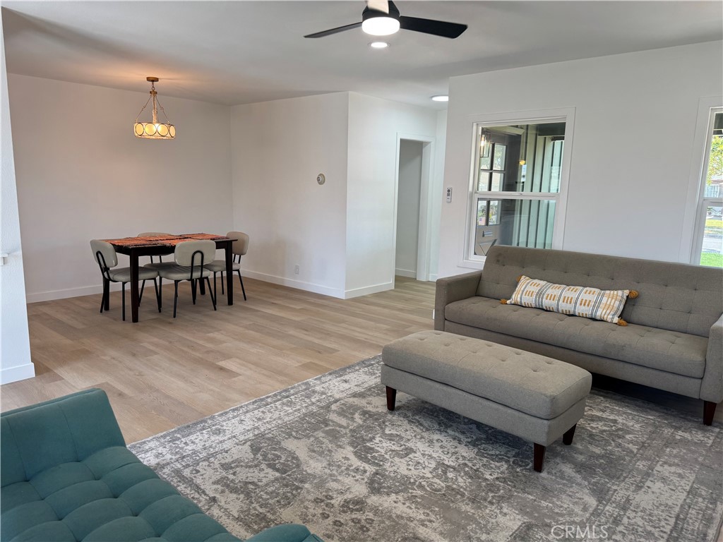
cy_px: 271
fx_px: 501
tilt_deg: -10.1
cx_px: 362
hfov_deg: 71.6
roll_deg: -1.4
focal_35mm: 24
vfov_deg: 56.8
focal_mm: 6.76
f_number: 1.78
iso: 64
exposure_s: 1/120
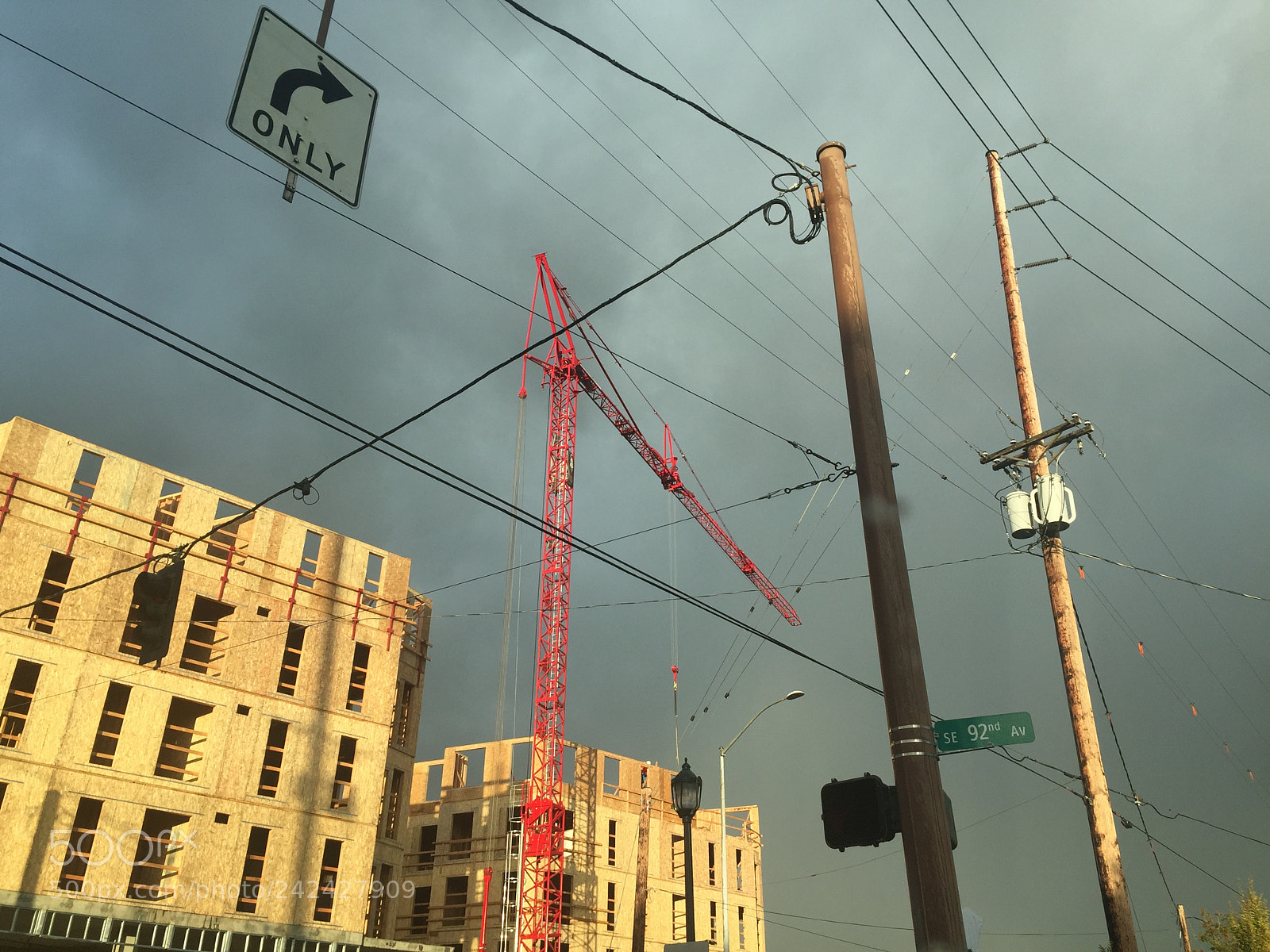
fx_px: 1064
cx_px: 635
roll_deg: -1.6
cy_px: 476
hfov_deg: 61.7
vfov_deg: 48.2
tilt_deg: +28.7
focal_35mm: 29
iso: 32
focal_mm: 4.15
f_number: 2.2
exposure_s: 1/590
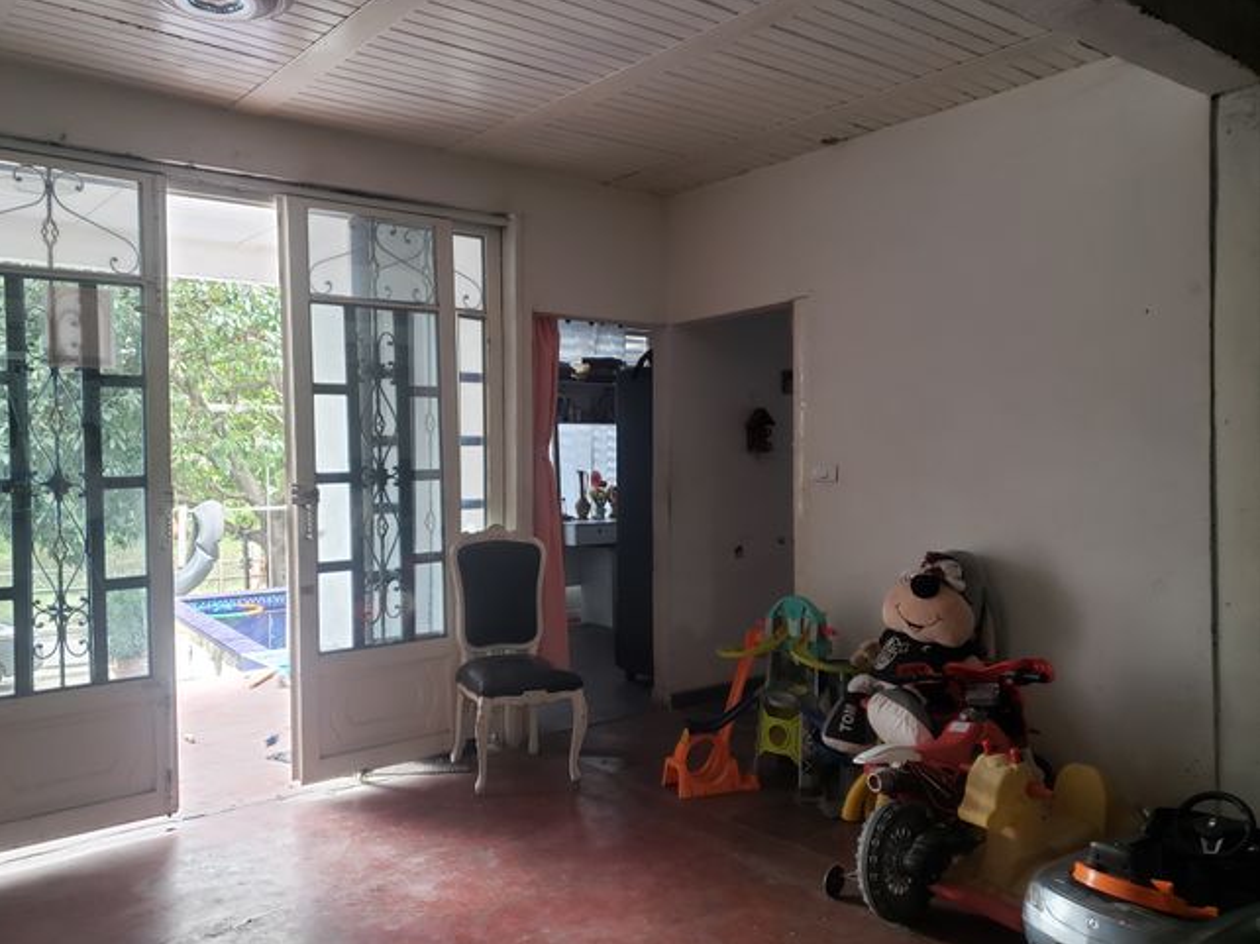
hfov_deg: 65.3
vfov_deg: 51.3
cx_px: 607
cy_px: 481
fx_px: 982
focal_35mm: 27
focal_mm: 4.3
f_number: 1.5
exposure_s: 1/39
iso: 64
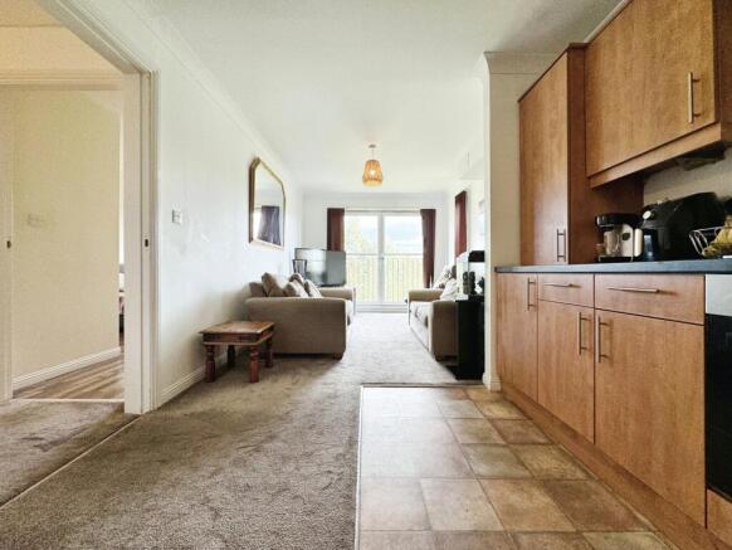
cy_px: 275
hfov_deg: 102.0
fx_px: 296
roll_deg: -0.4
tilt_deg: -0.4
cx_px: 366
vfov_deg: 85.7
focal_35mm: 14
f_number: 2.2
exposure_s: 1/100
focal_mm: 2.22
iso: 100
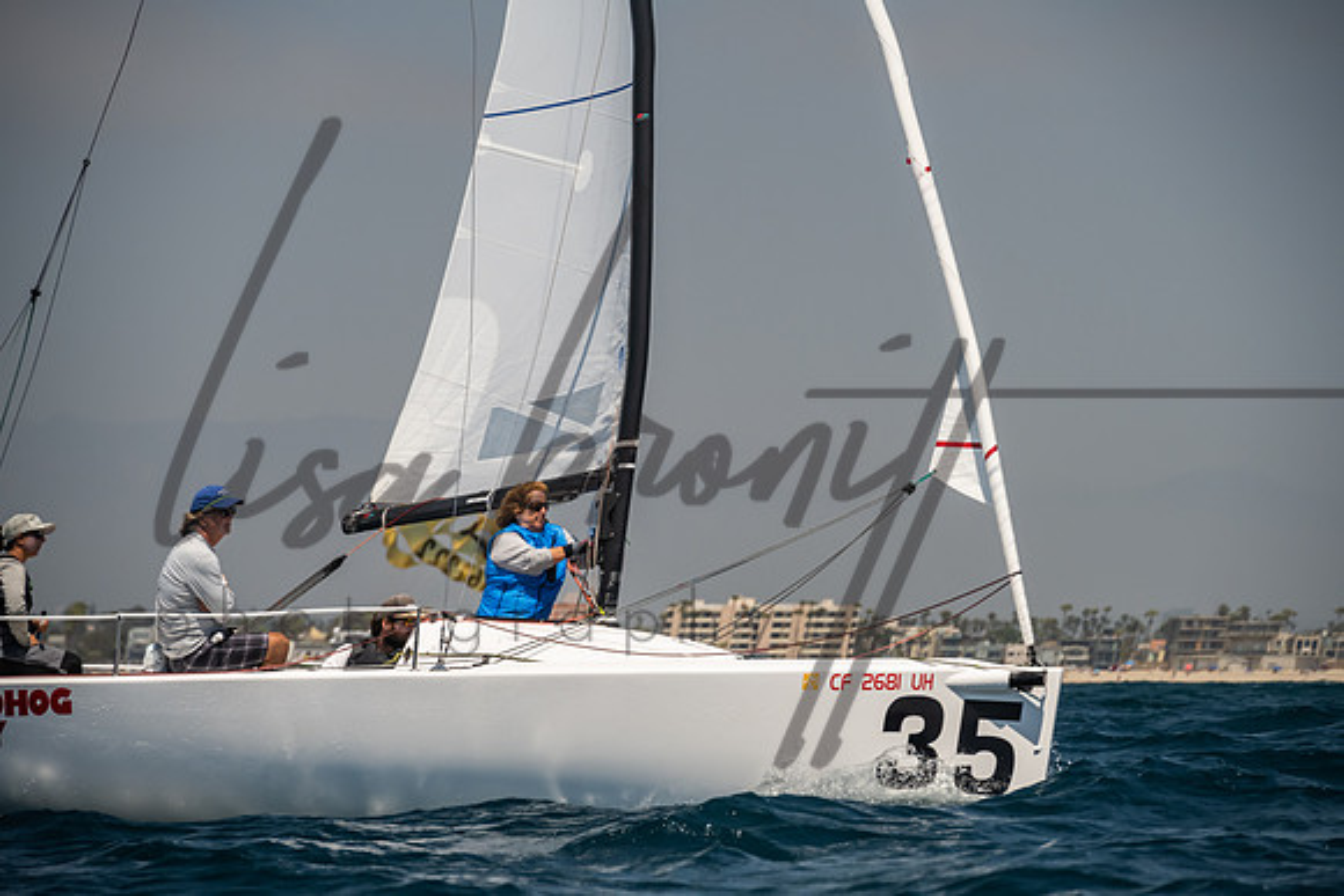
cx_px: 672
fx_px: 7468
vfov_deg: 6.9
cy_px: 448
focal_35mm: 200
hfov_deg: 10.3
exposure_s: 1/1250
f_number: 8
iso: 800
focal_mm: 200
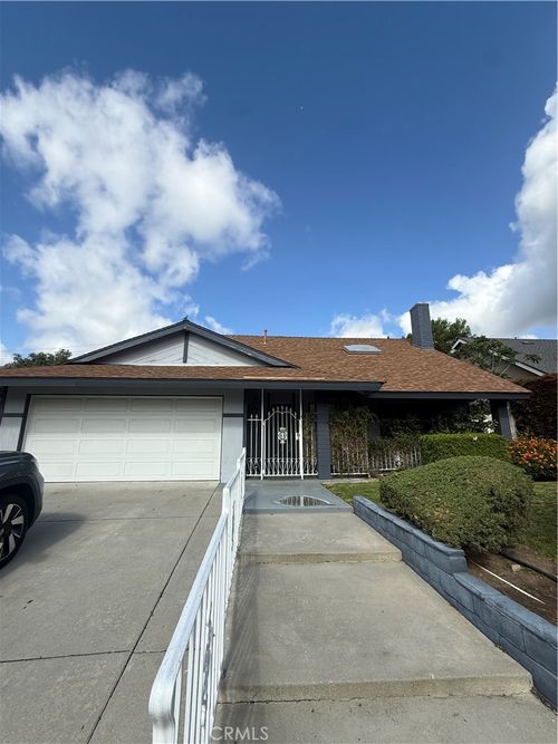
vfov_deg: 102.1
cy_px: 372
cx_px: 279
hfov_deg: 85.7
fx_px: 301
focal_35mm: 14
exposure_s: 1/1901
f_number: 2.2
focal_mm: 2.22
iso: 50
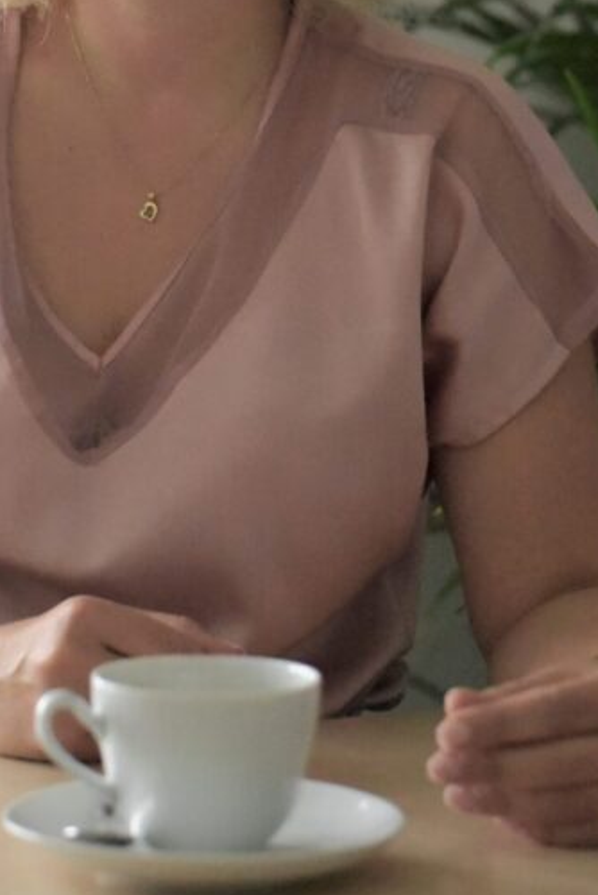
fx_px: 2861
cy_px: 131
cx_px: 100
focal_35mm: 115
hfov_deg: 11.9
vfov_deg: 17.6
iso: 12800
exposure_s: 1/1250
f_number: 2.8
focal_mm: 50
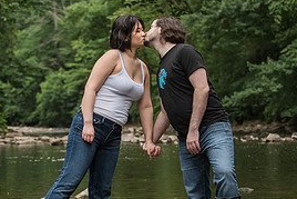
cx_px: 132
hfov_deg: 13.2
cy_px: 109
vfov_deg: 8.8
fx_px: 1288
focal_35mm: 156
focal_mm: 70
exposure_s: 1/400
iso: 1600
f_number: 4
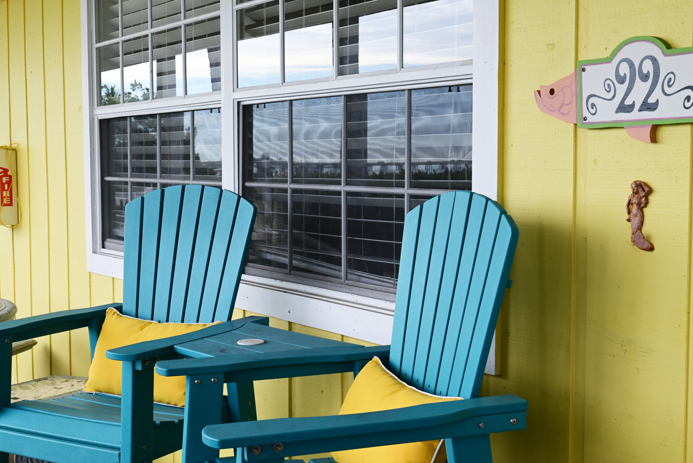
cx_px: 346
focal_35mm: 50
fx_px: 963
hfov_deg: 39.6
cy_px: 232
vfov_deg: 27.0
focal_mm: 50
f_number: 18
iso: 800
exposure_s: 1/60
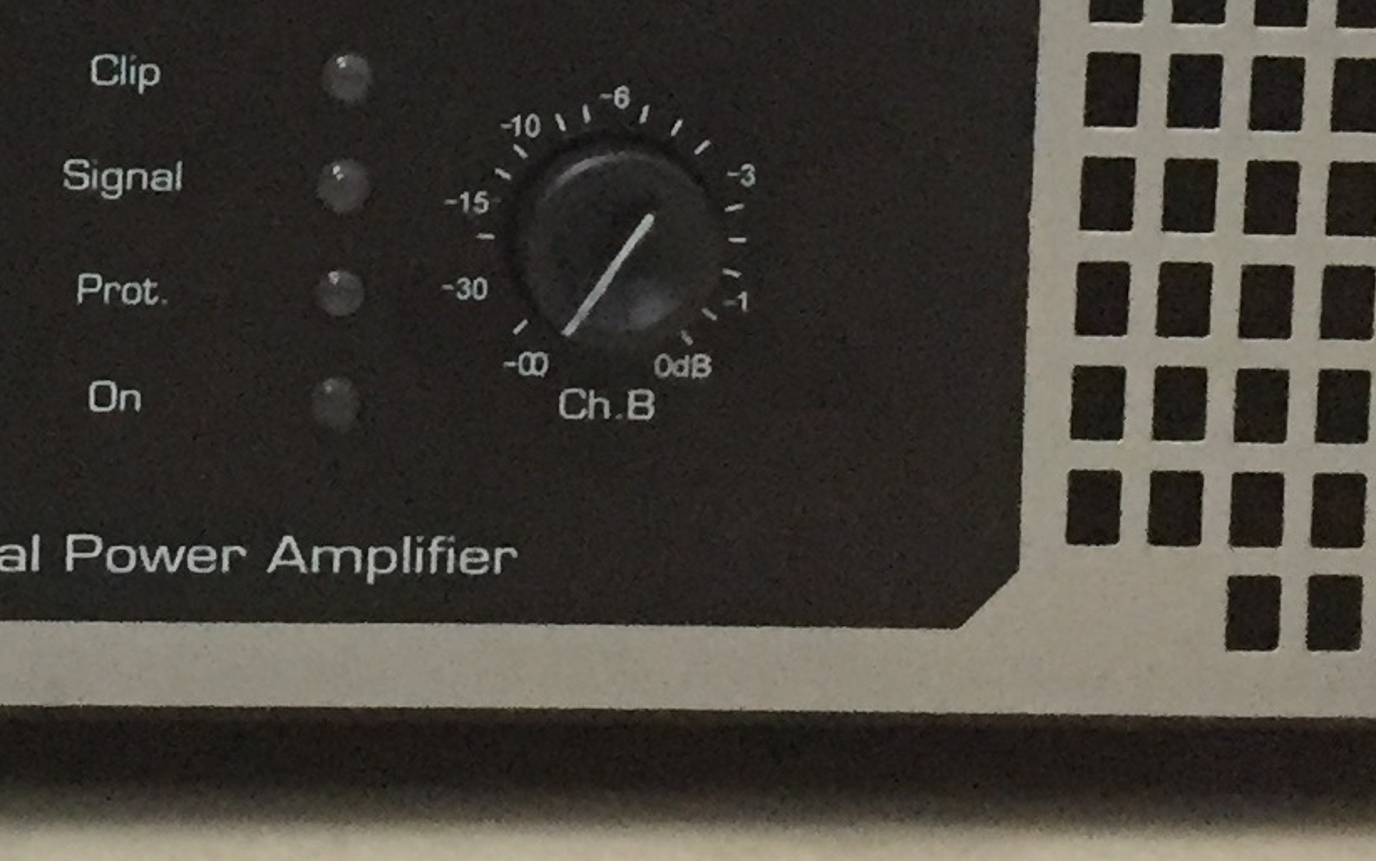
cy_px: -524
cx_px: 10
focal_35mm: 122
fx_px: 4576
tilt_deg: -1.2
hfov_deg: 16.7
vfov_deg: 10.3
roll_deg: -3.0
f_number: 2.2
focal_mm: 4.15
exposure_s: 1/20
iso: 250
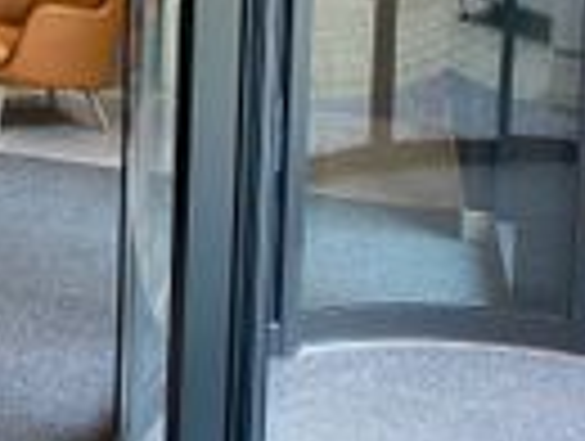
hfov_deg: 22.1
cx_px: -153
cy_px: -126
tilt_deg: -4.5
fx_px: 1354
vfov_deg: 17.4
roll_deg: -1.4
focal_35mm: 80
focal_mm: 4.25
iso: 100
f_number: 1.8
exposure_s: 1/50
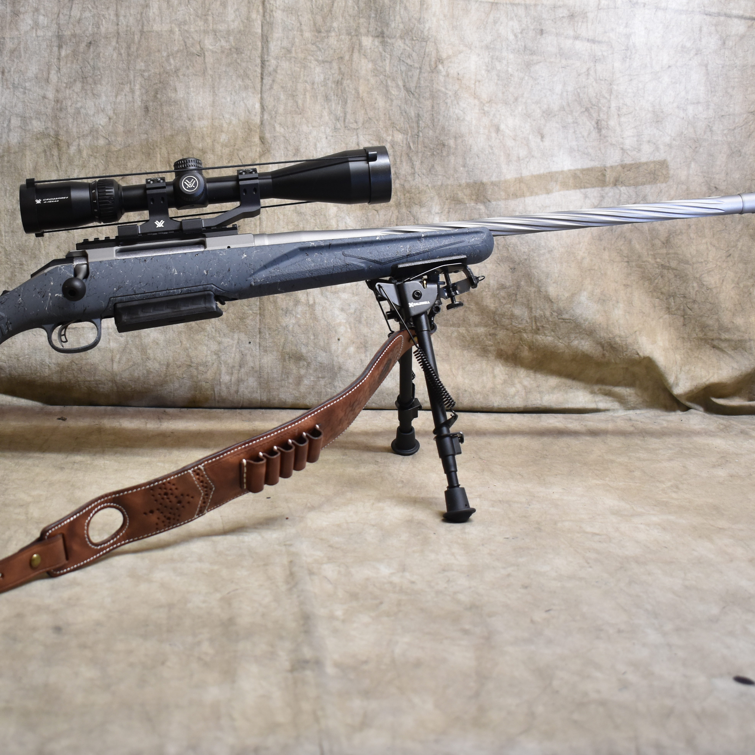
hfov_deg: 34.5
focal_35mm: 49
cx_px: 243
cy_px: 373
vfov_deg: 34.9
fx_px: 1200
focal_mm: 25
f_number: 4
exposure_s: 1/125
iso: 800
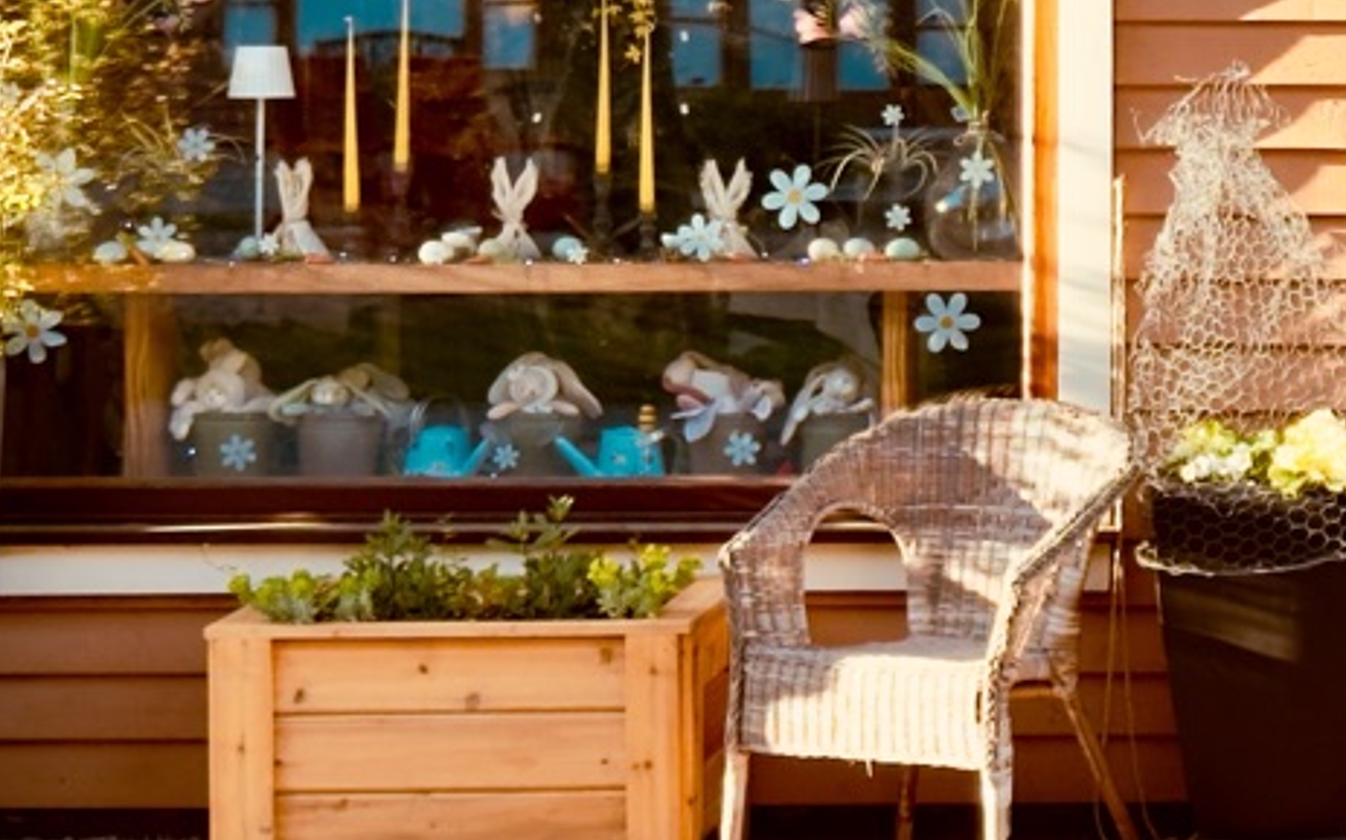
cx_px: 1686
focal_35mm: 132
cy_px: 9
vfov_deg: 9.8
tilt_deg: +0.6
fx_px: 4840
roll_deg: -0.1
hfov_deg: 15.2
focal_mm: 6.76
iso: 100
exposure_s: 1/469
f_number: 1.78
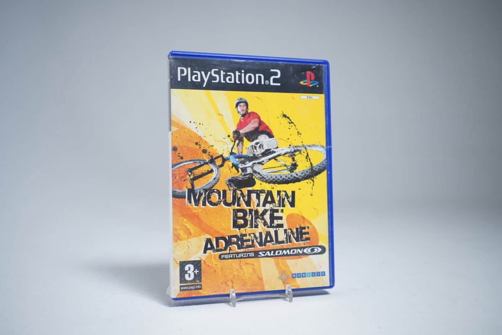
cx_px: 251
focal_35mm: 36
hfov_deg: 53.1
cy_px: 168
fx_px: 502
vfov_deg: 36.9
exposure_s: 1/50
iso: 500
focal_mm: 36
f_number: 4
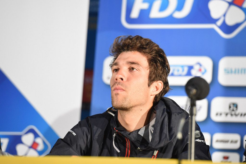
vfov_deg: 6.9
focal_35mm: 200
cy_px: 82
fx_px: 1366
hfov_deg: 10.3
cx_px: 123
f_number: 4
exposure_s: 1/500
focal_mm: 200
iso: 5000
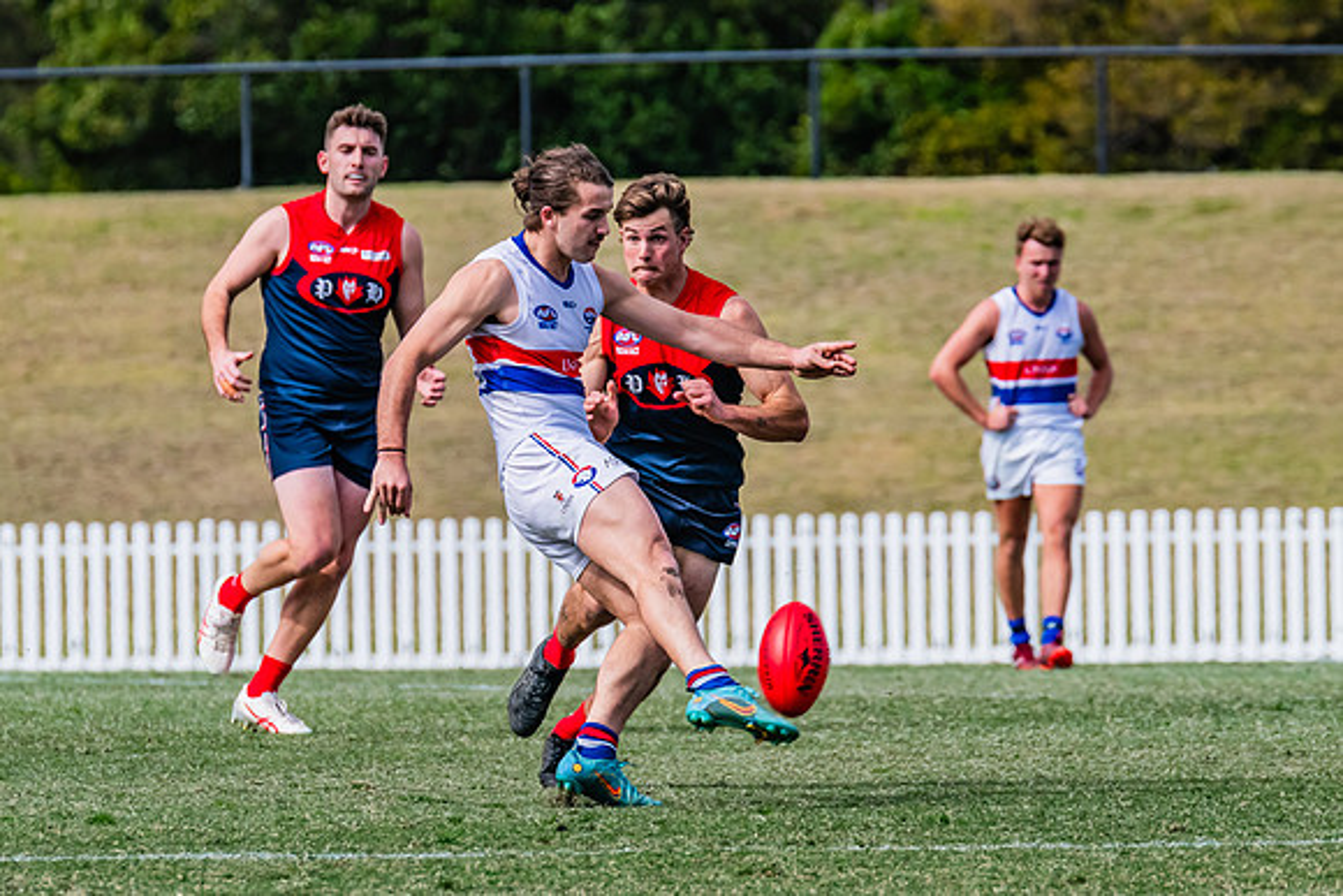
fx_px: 24418
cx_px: 629
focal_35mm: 654
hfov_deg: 3.2
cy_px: 423
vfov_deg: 2.1
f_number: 9
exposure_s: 1/2000
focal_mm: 420
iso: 800
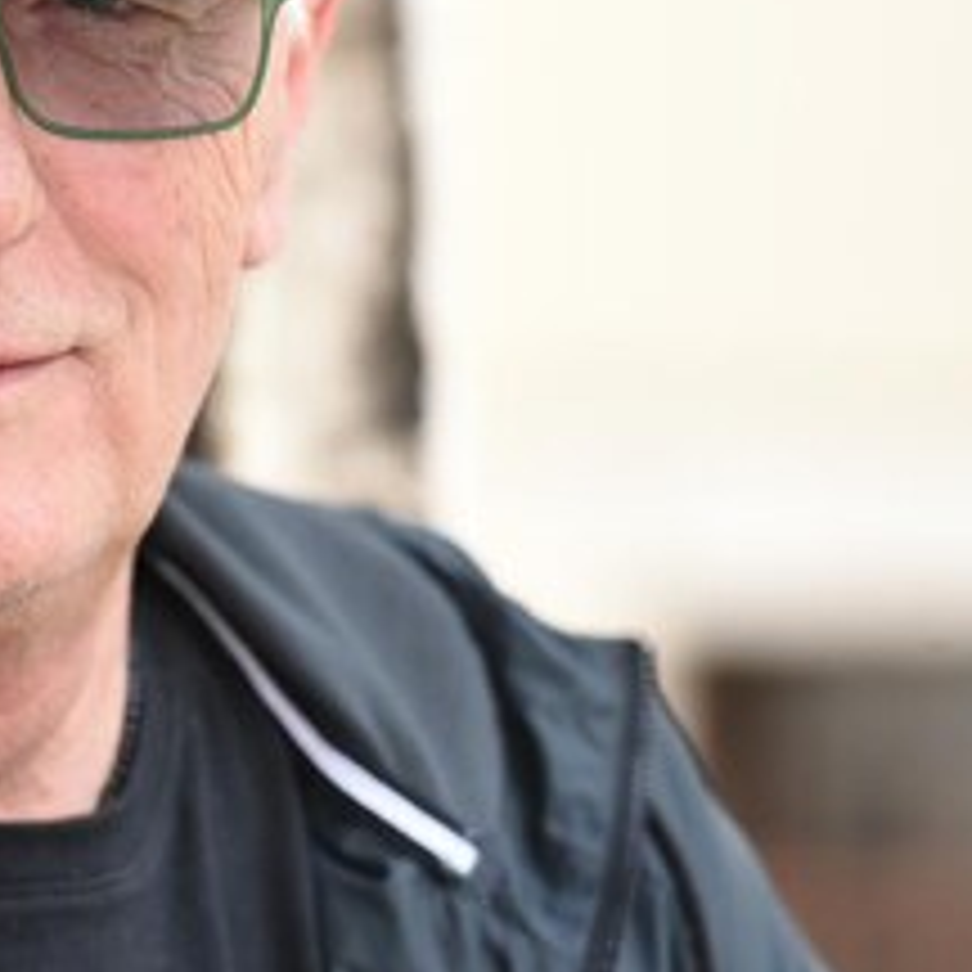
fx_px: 12580
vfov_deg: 4.4
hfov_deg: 4.4
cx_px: -234
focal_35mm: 396
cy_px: 101
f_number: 3.5
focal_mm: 170
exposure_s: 1/1250
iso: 800
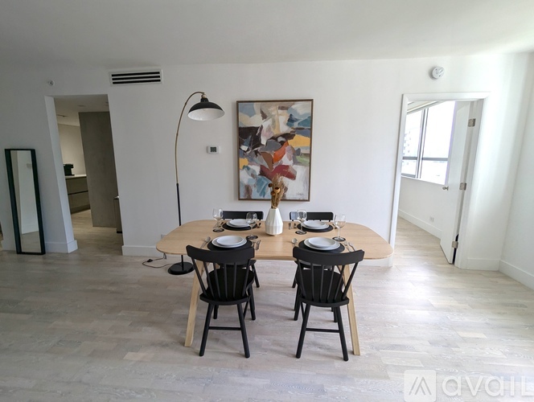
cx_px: 267
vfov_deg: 78.2
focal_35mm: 16
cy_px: 201
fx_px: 247
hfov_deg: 94.4
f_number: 2.2
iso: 49
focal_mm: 2.35
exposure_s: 1/125
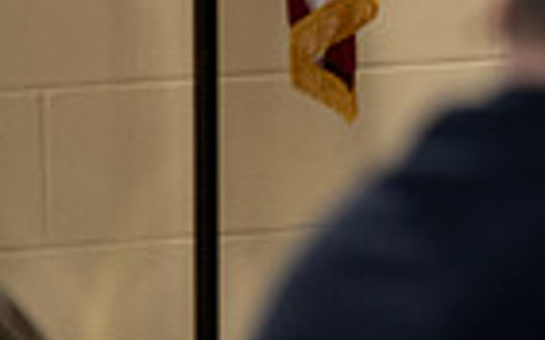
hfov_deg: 3.0
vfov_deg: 1.9
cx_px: 1051
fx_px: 10304
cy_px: -288
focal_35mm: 694
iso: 1600
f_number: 3.2
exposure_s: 1/160
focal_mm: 165
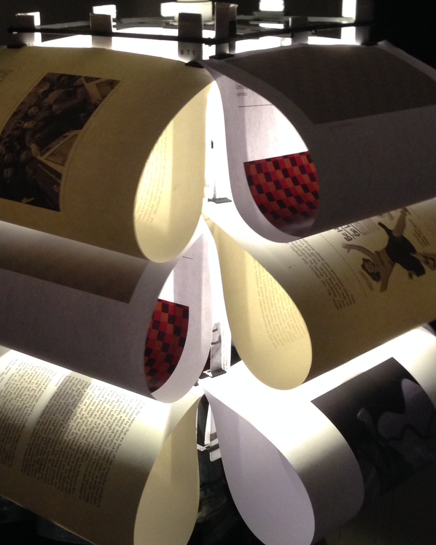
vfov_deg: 29.1
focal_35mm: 65
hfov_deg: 23.4
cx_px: 169
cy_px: 256
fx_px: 1048
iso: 200
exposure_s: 1/20
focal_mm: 4.12
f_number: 2.4
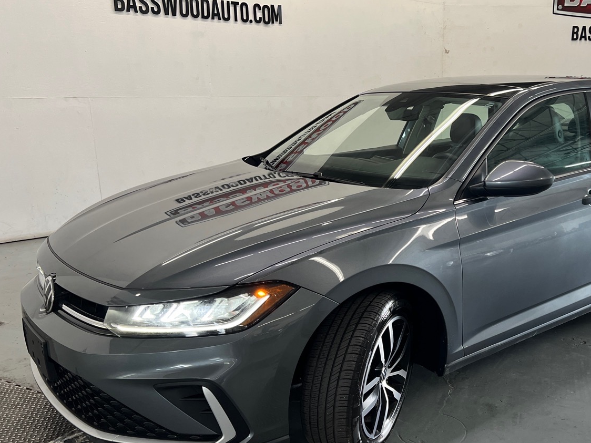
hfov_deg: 48.8
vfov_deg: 38.6
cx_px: 418
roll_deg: -0.5
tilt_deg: -15.1
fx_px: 632
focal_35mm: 37
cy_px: 252
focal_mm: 5.7
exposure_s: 1/120
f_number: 1.5
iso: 125
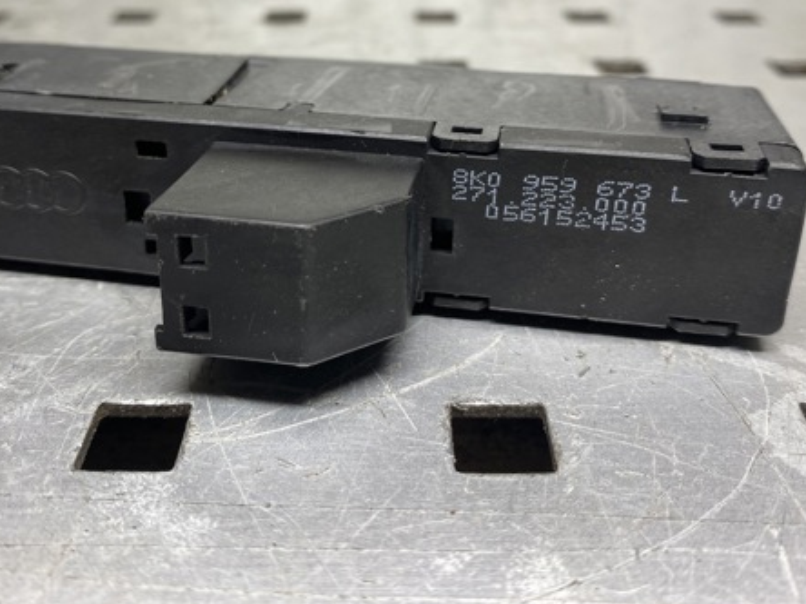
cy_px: 189
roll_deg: -0.2
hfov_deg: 51.4
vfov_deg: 39.1
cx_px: 394
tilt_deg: -27.8
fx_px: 838
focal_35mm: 36
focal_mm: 4.25
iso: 64
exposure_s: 1/100
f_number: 1.8
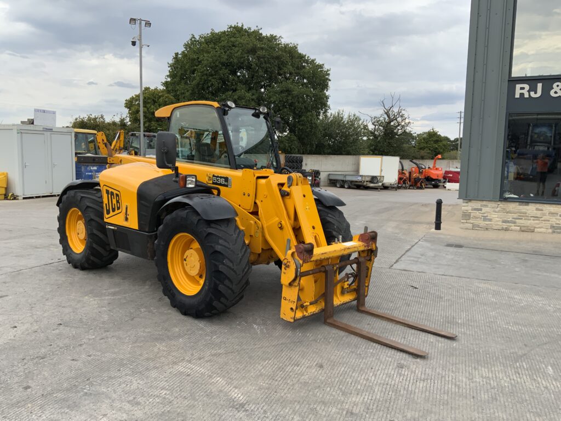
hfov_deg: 61.7
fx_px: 470
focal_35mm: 29
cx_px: 280
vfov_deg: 48.2
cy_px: 210
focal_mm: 3
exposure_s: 1/792
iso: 16
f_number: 1.8
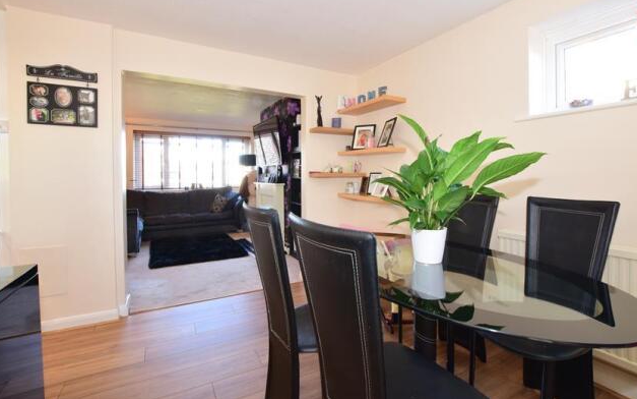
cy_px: 179
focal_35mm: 16
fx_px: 278
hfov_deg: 97.8
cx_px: 328
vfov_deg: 71.1
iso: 500
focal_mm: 10
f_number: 22
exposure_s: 1/2
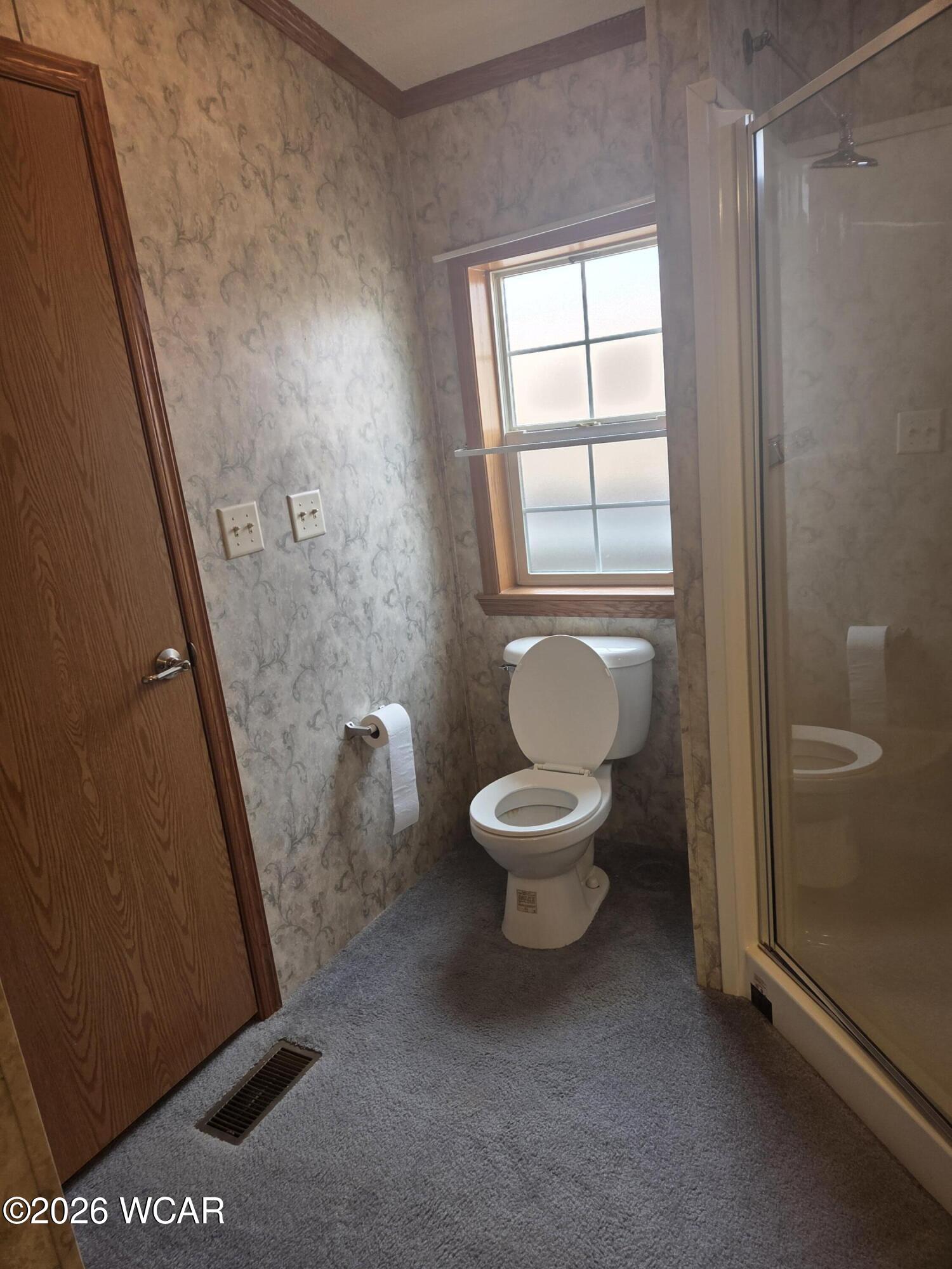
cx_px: 476
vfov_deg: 73.9
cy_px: 634
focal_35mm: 23
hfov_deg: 58.9
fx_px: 843
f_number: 1.8
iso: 64
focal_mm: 5.4
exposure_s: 1/120
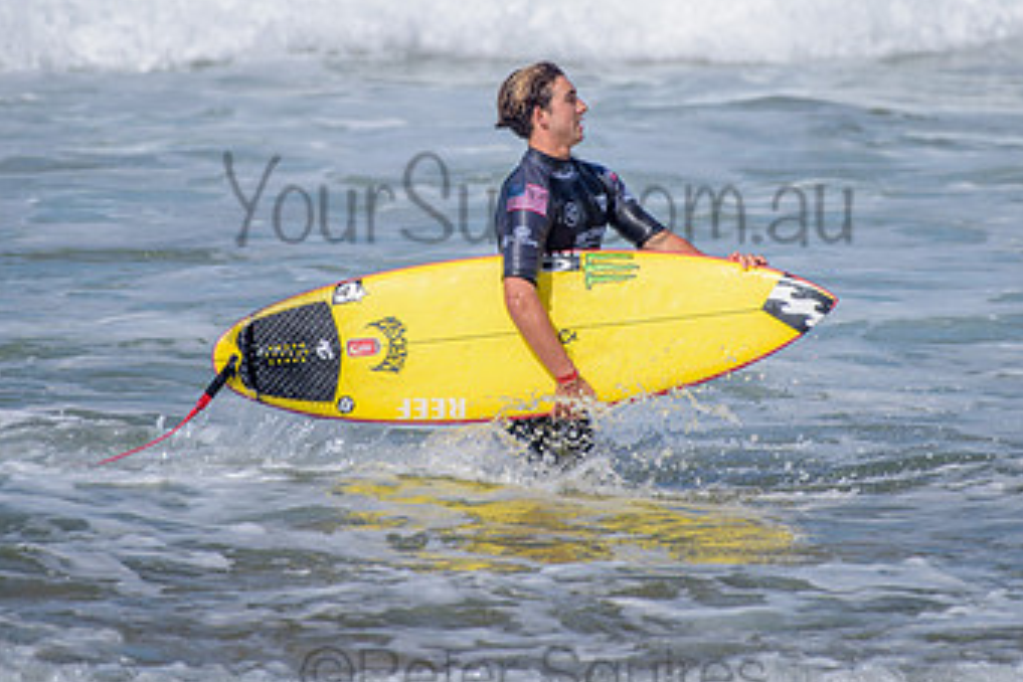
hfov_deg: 2.4
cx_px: 534
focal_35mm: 855
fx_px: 24294
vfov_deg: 1.6
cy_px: 174
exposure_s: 1/2000
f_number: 5.6
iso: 160
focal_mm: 500
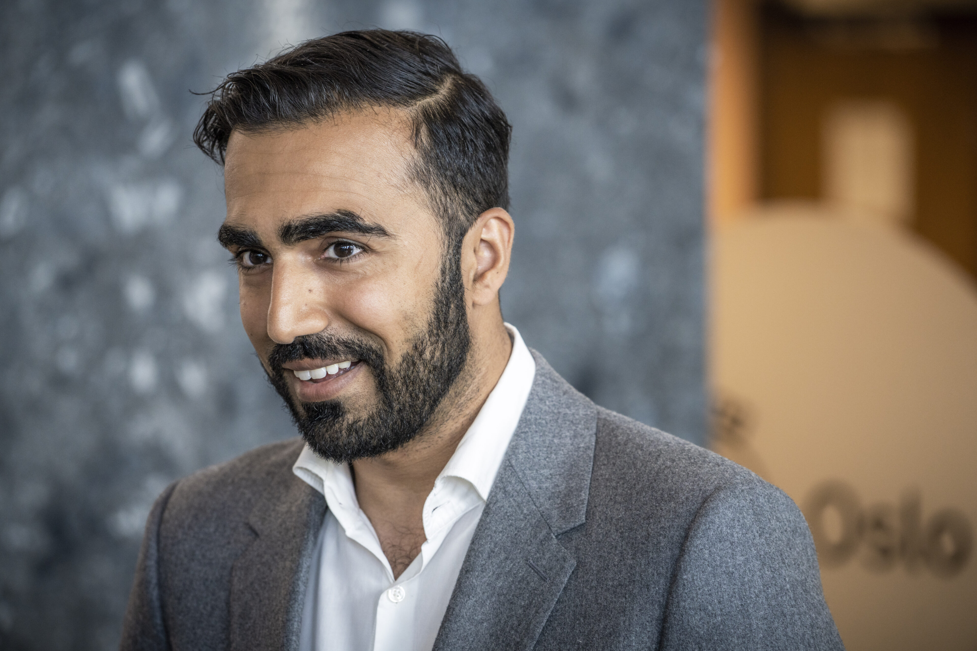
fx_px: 4885
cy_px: 326
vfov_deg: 7.6
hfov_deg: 11.4
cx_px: 488
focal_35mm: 180
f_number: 4
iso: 1250
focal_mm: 180
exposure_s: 1/250
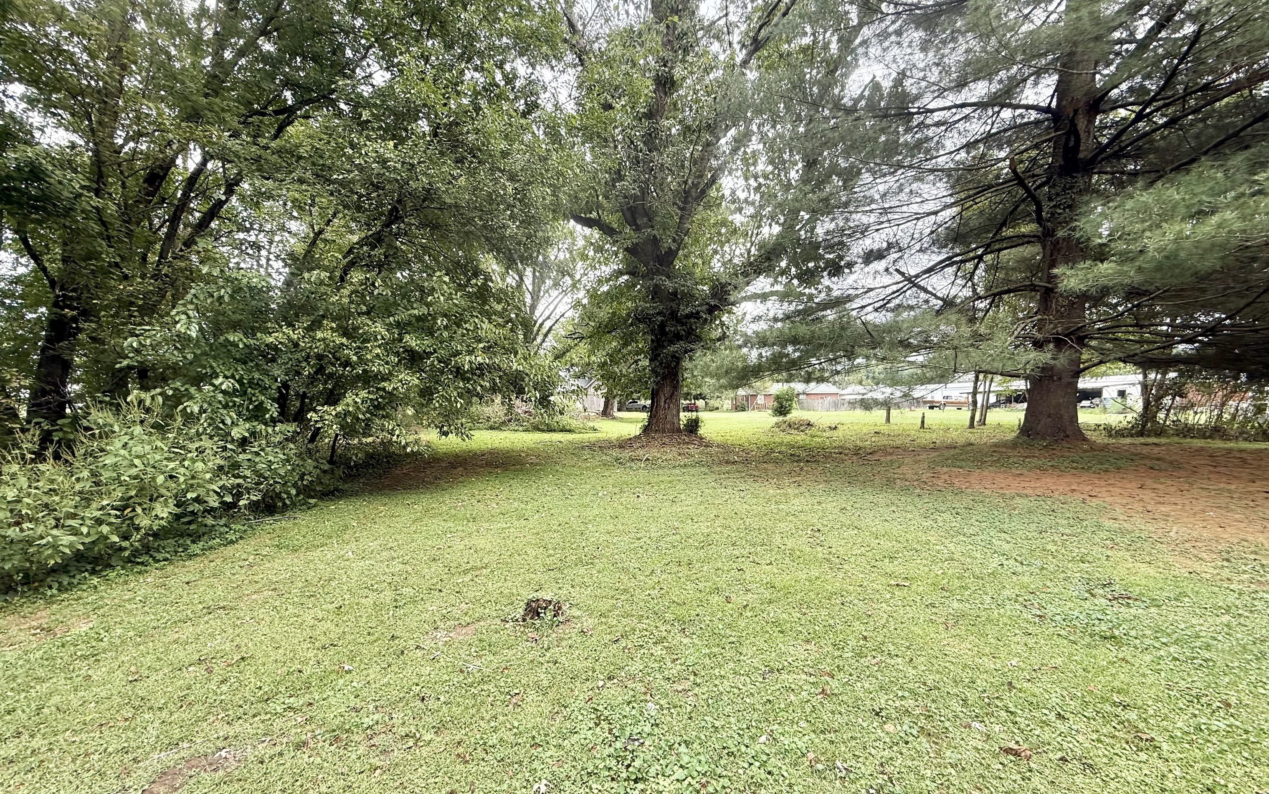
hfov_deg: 101.5
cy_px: 431
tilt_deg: -2.3
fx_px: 519
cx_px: 631
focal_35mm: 15
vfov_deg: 74.7
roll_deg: +0.7
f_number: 2.2
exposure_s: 1/215
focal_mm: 2.22
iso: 64
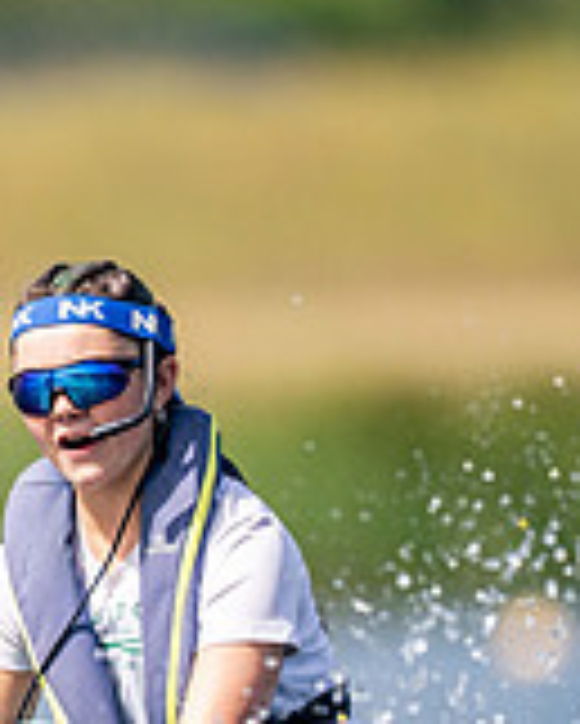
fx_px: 43410
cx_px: 40
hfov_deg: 0.8
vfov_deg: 1.0
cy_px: 623
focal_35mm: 2025
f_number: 4
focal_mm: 600
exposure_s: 1/2500
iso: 160
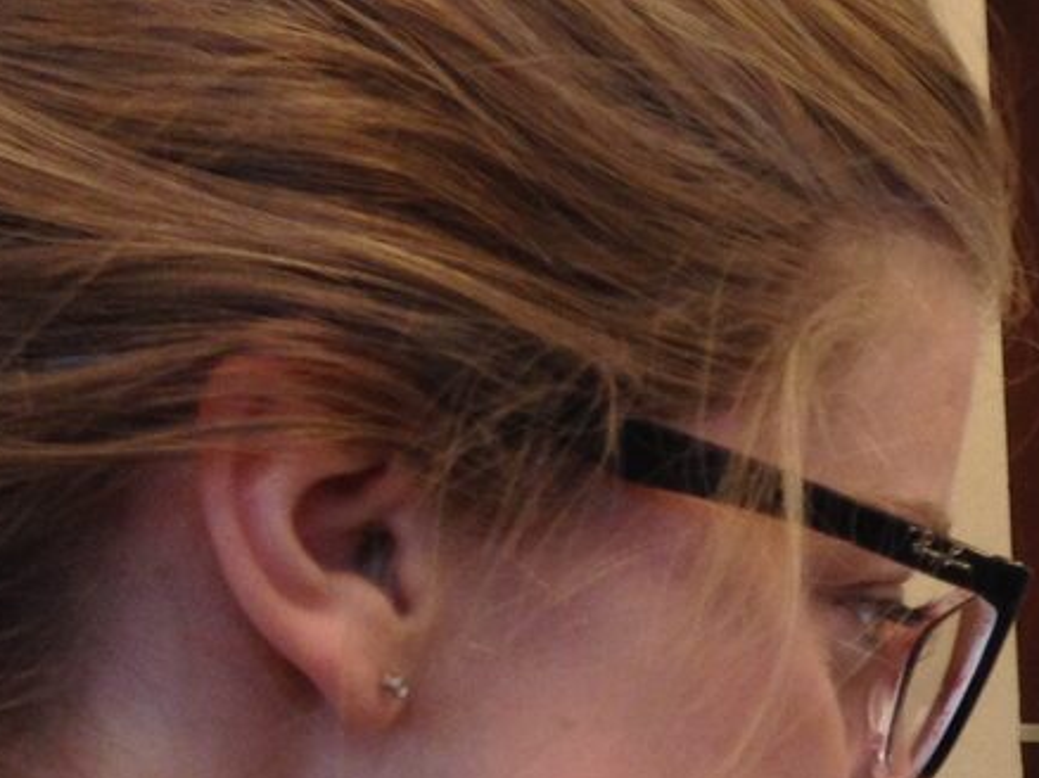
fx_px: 3840
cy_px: 1229
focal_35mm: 128
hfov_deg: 13.7
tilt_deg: -11.7
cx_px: 1881
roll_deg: +0.1
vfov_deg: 11.1
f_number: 2.4
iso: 80
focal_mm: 4.28
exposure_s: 1/20
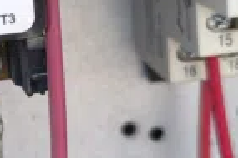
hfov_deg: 17.1
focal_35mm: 112
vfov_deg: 12.1
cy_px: 145
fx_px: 740
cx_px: -78
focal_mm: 5.56
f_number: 1.8
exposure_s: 1/128
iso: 100
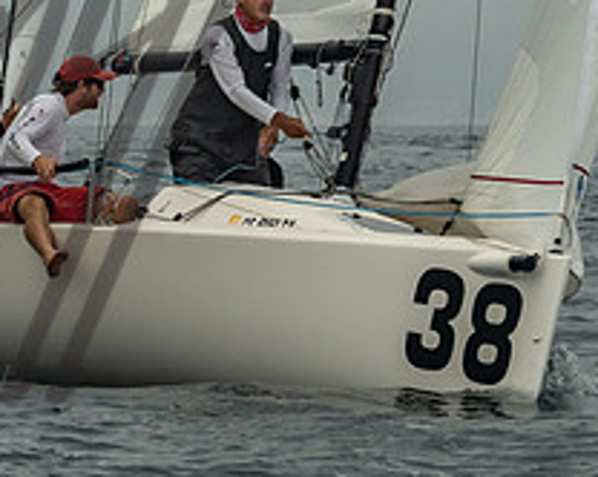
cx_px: -99
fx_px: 8717
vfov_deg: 3.1
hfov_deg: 3.9
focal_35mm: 493
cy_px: -143
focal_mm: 150
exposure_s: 1/3200
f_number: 9
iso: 800
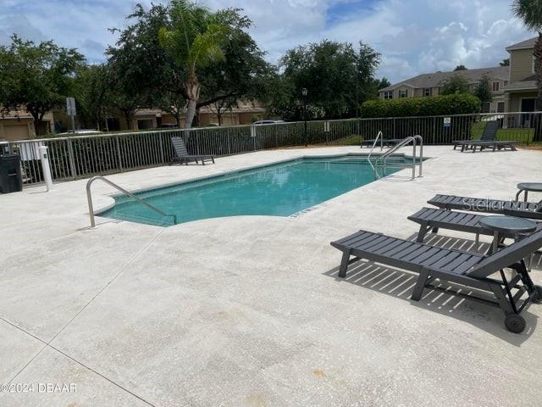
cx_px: 271
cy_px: 204
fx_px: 407
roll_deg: +2.7
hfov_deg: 67.3
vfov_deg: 53.1
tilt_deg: -12.0
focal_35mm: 26
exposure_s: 1/13333
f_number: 1.6
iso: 32
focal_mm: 4.2
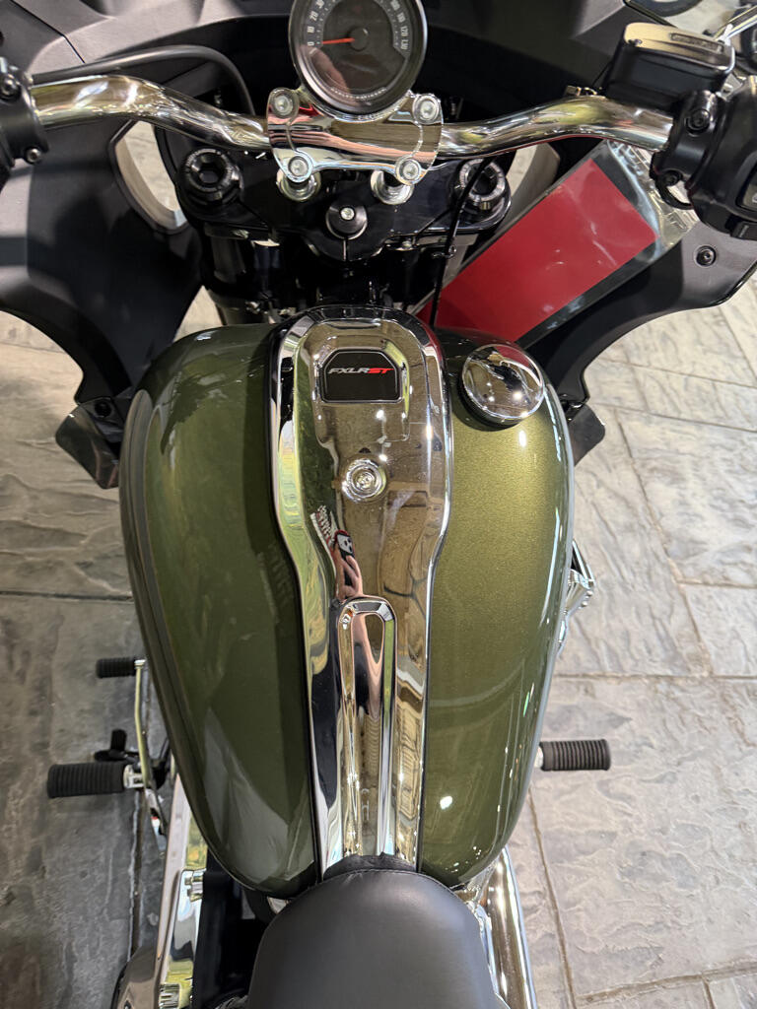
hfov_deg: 56.8
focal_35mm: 24
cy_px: 504
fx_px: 700
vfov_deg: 71.6
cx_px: 378
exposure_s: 1/60
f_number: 1.78
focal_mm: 6.76
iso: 250
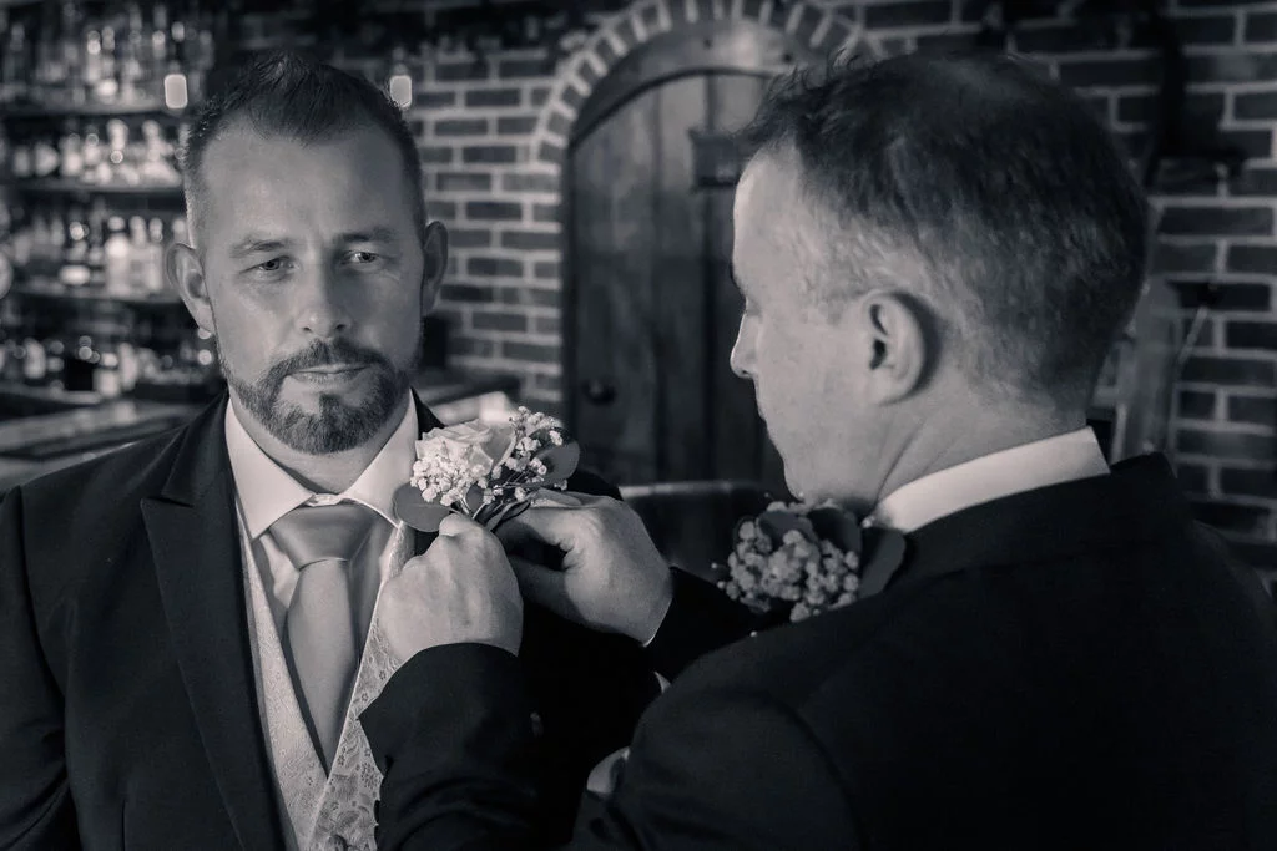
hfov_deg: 46.2
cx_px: 514
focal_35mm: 42
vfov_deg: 31.8
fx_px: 1490
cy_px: 335
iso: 4000
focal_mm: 28
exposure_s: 1/200
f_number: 2.8
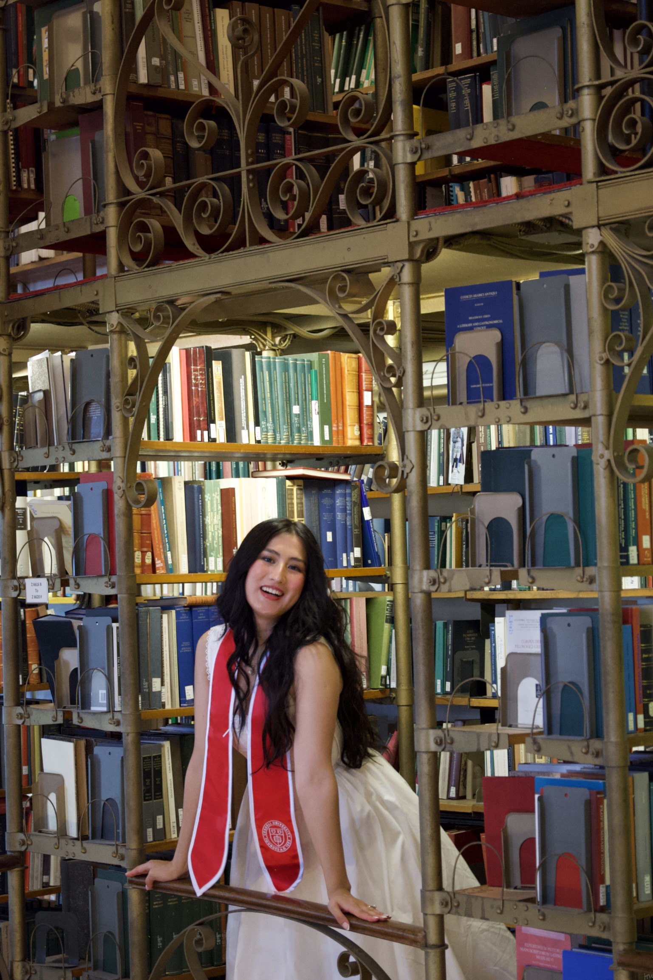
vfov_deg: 27.0
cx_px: 326
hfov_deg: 18.2
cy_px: 490
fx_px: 2041
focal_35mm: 75
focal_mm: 50
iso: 6400
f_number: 4.8
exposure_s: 1/38
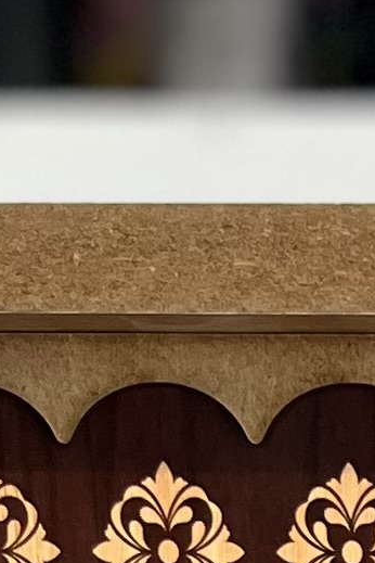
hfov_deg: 6.3
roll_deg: -0.3
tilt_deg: -14.7
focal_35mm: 210
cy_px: 1837
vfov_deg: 8.0
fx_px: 3281
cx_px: 870
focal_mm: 5.1
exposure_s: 1/100
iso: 64
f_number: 1.6
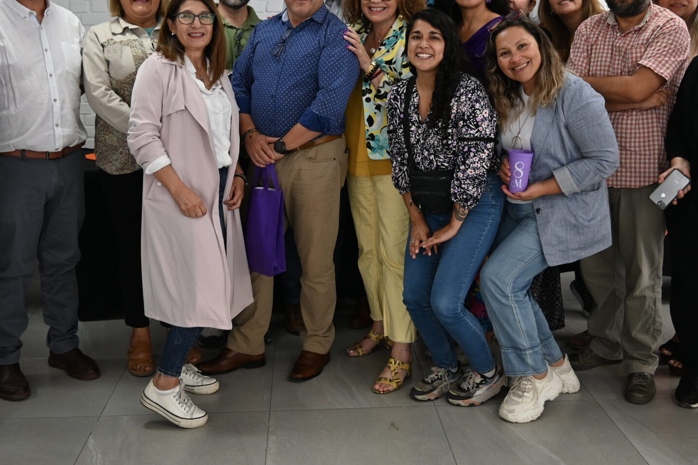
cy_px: 141
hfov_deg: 45.4
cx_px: 362
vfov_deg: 30.9
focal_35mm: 43
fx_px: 834
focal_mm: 16
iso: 450
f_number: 3.5
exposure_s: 1/125
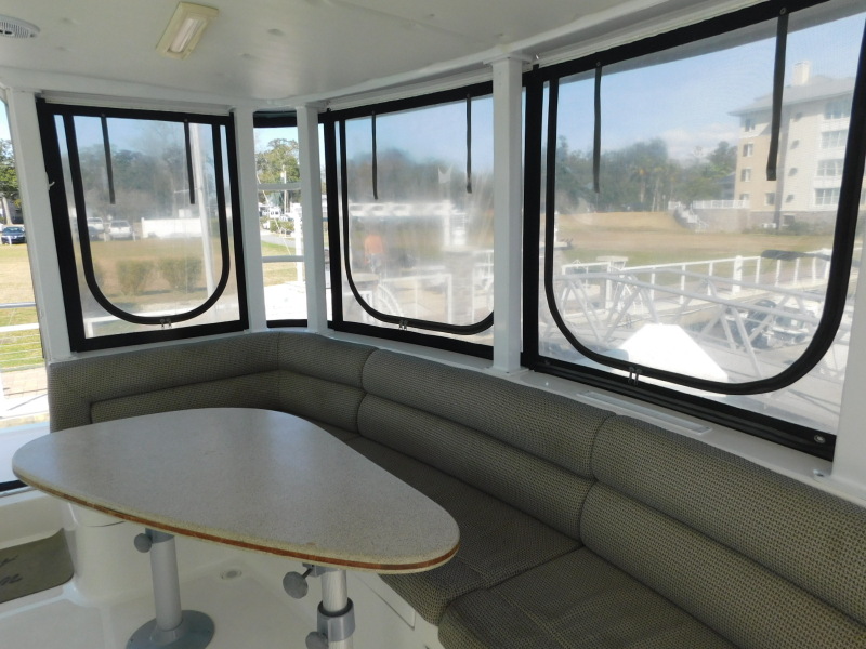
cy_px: 324
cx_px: 433
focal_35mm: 23
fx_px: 575
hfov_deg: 73.9
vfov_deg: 58.9
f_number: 3
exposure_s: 1/800
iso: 125
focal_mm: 4
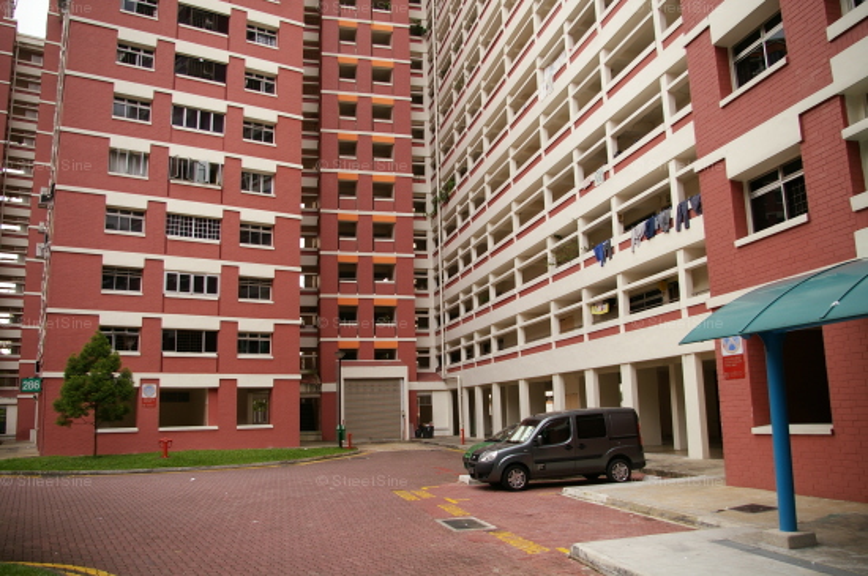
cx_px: 434
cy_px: 288
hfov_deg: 67.5
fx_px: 650
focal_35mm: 27
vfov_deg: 47.8
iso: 200
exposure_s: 1/90
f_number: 5.6
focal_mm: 18
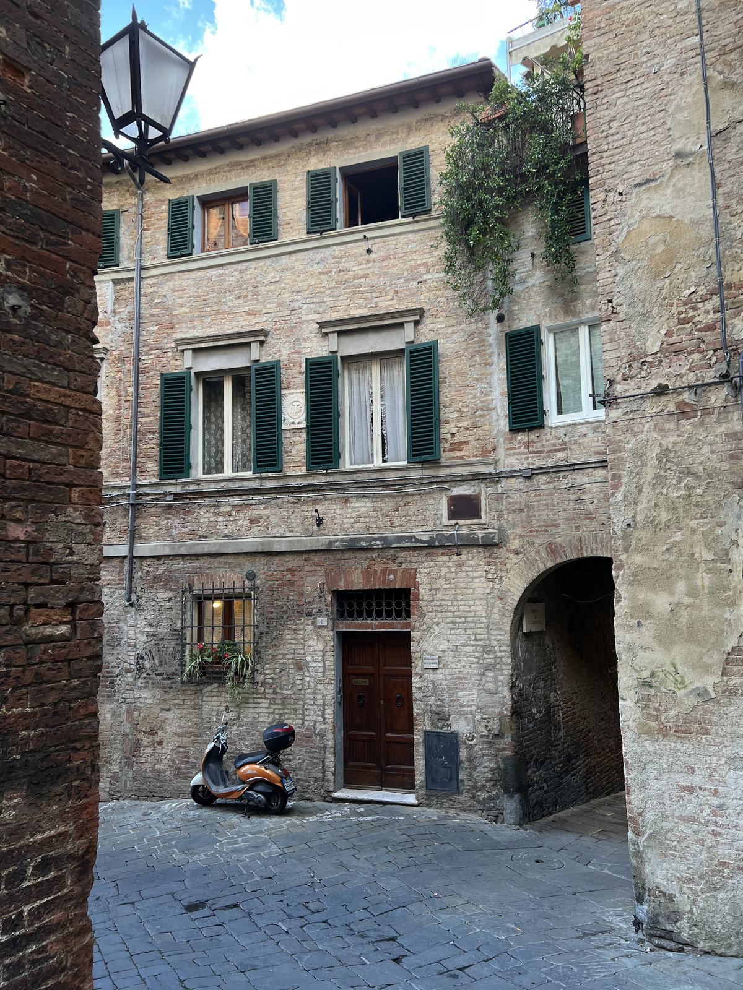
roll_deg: +1.2
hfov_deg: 53.1
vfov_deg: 67.3
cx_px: 372
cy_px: 495
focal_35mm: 26
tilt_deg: +6.8
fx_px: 744
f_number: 1.5
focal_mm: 5.7
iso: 32
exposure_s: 1/134
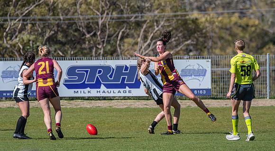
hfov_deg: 2.4
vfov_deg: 1.3
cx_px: 139
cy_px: 83
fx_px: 6658
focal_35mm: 918
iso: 800
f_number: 8
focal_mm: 550
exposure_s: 1/5000
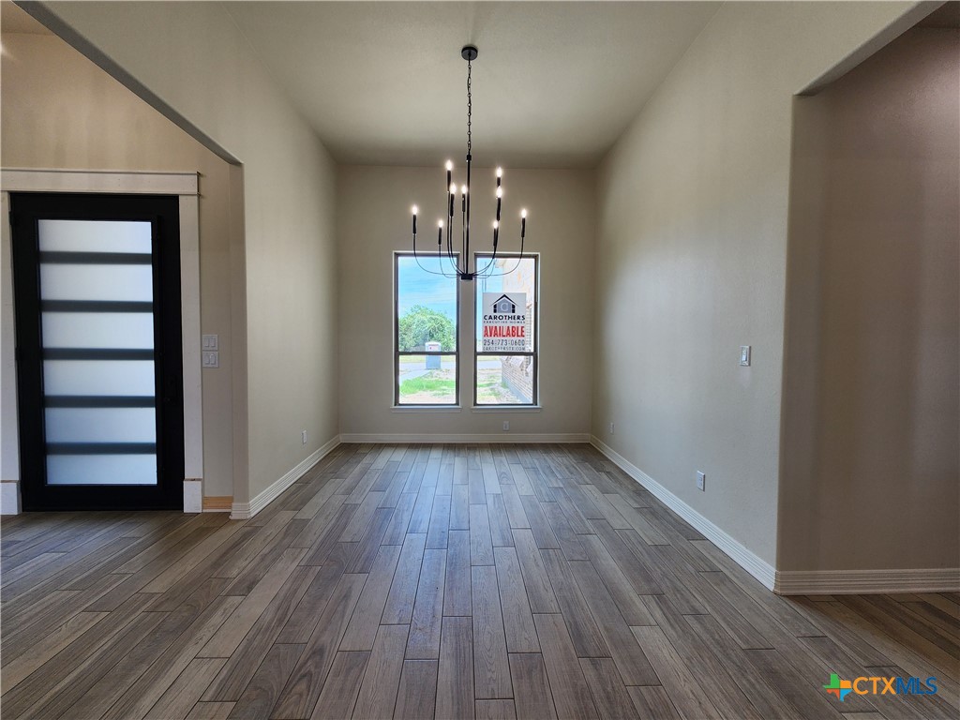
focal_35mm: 13
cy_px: 360
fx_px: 361
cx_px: 480
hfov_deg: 106.2
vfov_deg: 89.9
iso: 64
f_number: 2.2
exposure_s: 1/120
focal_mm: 2.2
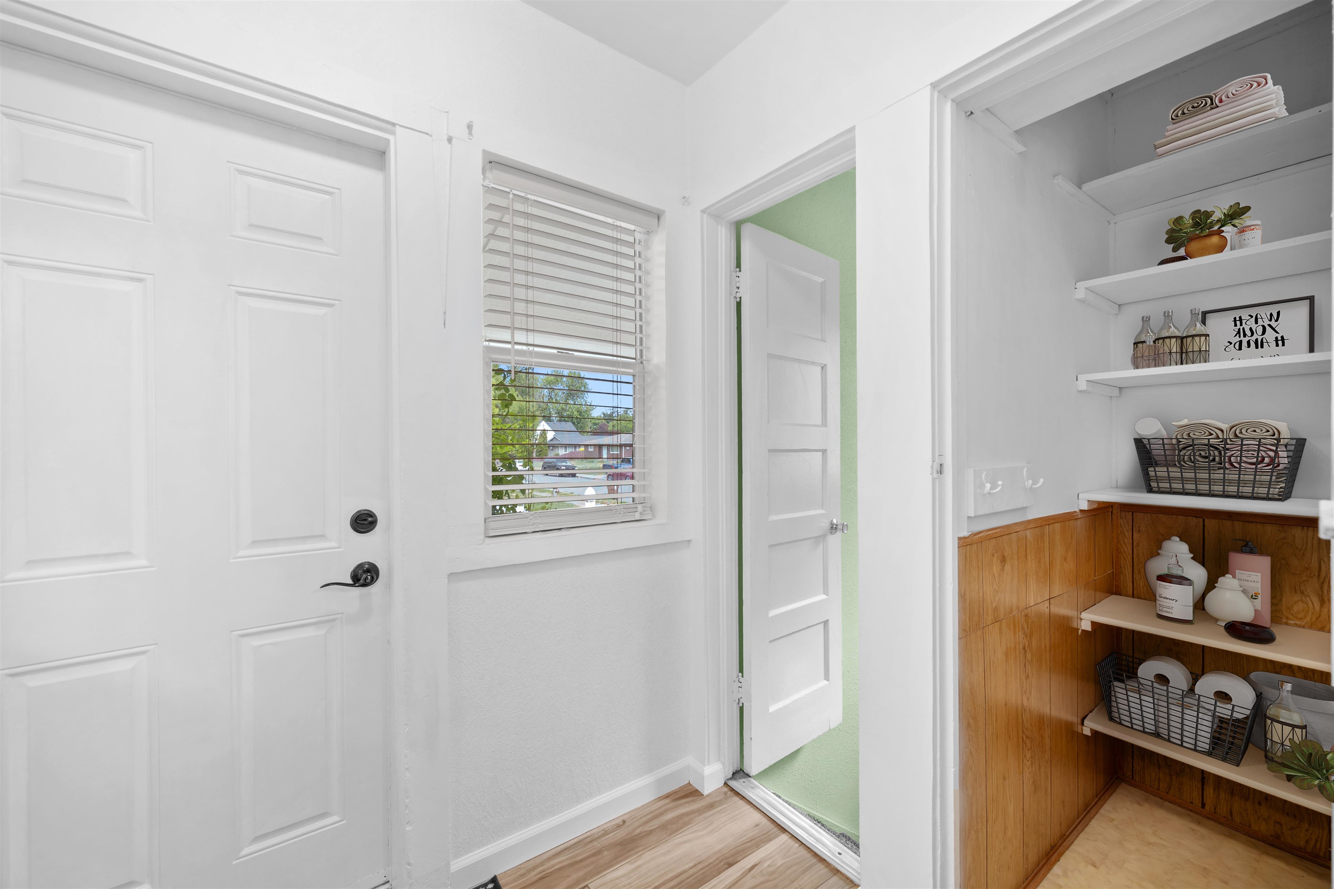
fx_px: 519
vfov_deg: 81.2
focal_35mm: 14
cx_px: 667
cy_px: 444
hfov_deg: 104.3
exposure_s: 4
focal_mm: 14
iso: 100
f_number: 8
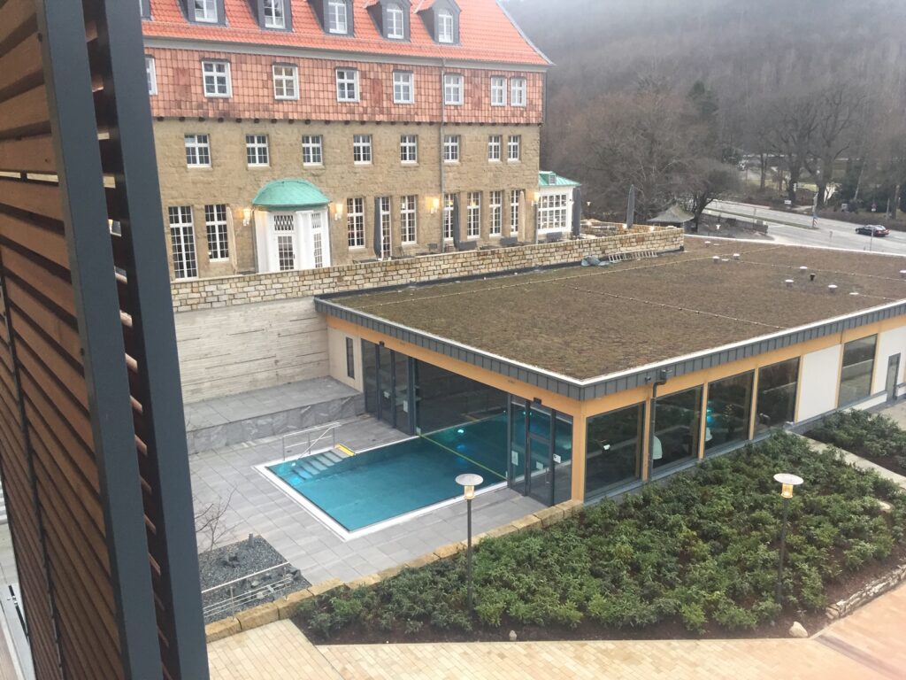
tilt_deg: -10.9
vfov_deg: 48.2
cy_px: 340
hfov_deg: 61.7
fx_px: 759
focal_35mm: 29
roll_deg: +0.7
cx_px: 453
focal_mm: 4.15
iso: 64
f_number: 2.2
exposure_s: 1/33
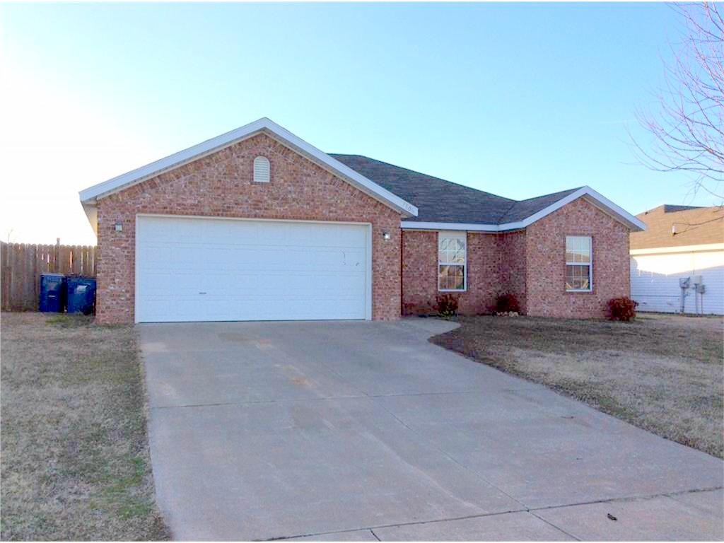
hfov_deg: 55.4
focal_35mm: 33
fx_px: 690
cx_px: 362
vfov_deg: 42.9
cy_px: 272
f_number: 2.4
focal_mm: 3.3
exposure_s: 1/635
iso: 32
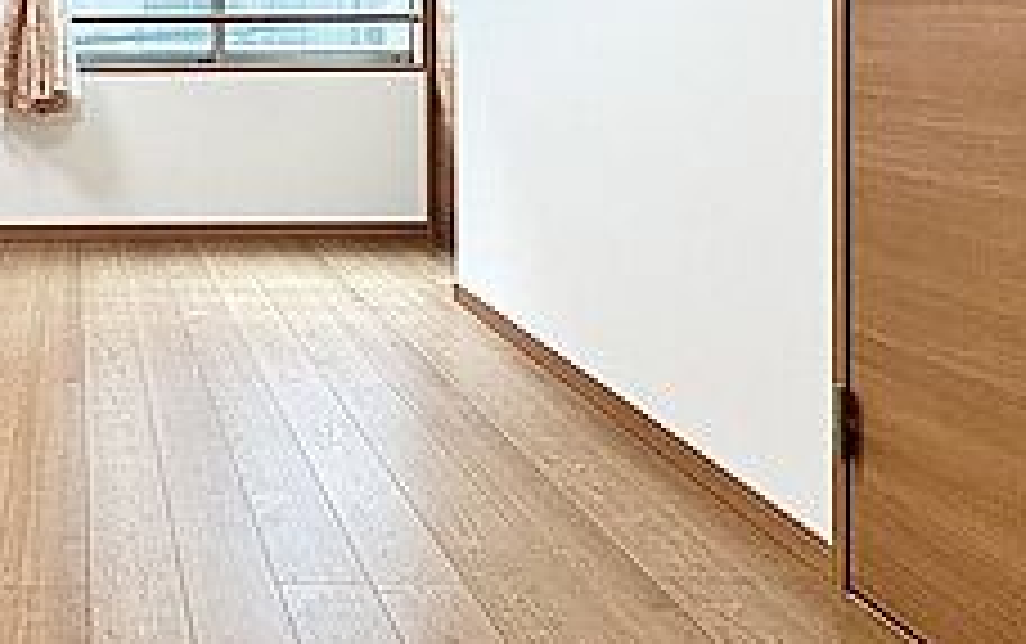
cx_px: 81
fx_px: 1092
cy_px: 27
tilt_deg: -0.2
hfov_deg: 45.1
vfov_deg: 30.9
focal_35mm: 39
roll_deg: +1.1
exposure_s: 1/105
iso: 200
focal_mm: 2.22
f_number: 2.2
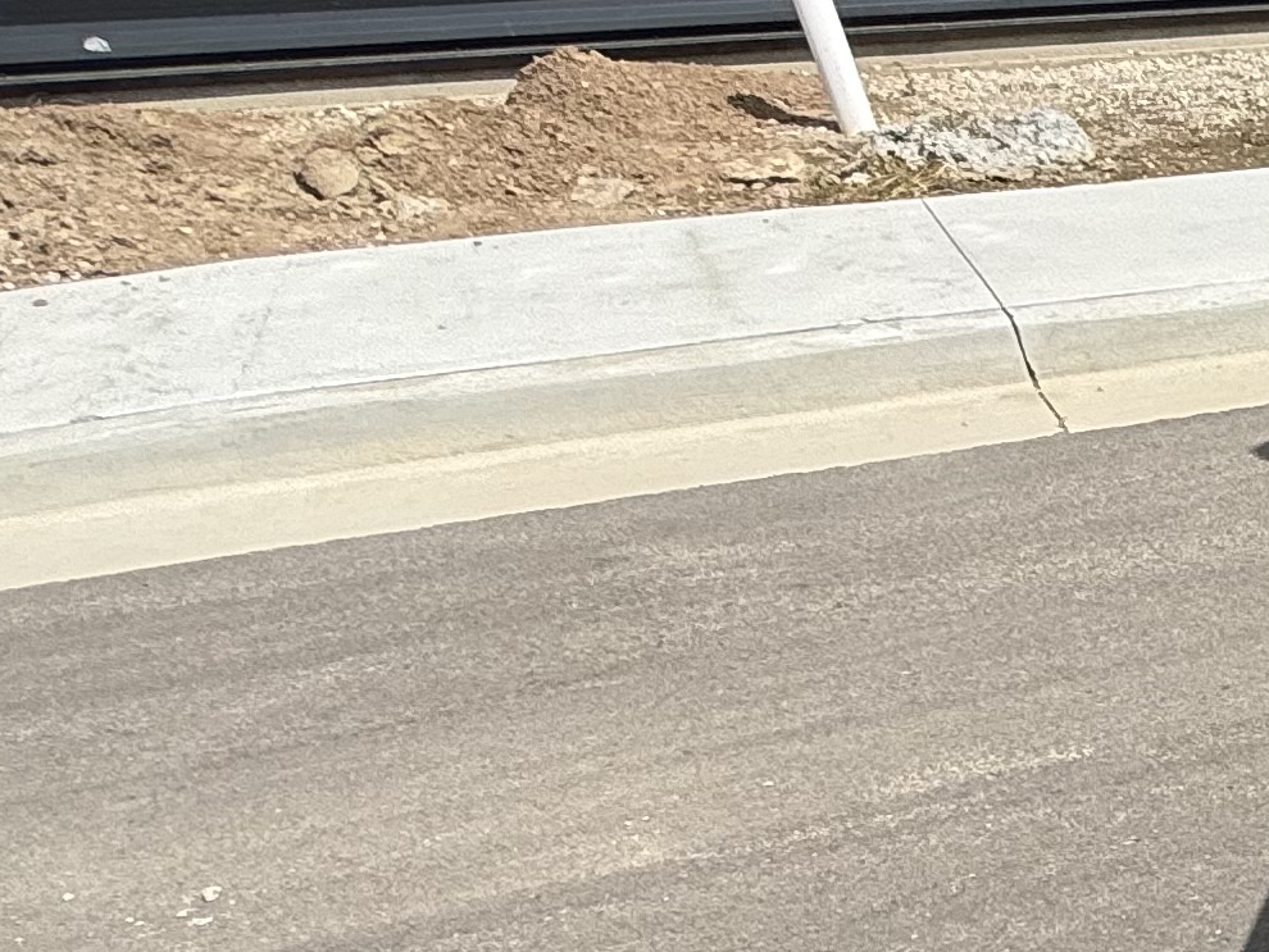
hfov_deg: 21.2
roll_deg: -0.9
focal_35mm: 57
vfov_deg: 24.2
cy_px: 1006
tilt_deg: -32.9
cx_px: 2326
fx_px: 2090
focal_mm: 2.22
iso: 50
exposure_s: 1/1431
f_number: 2.2
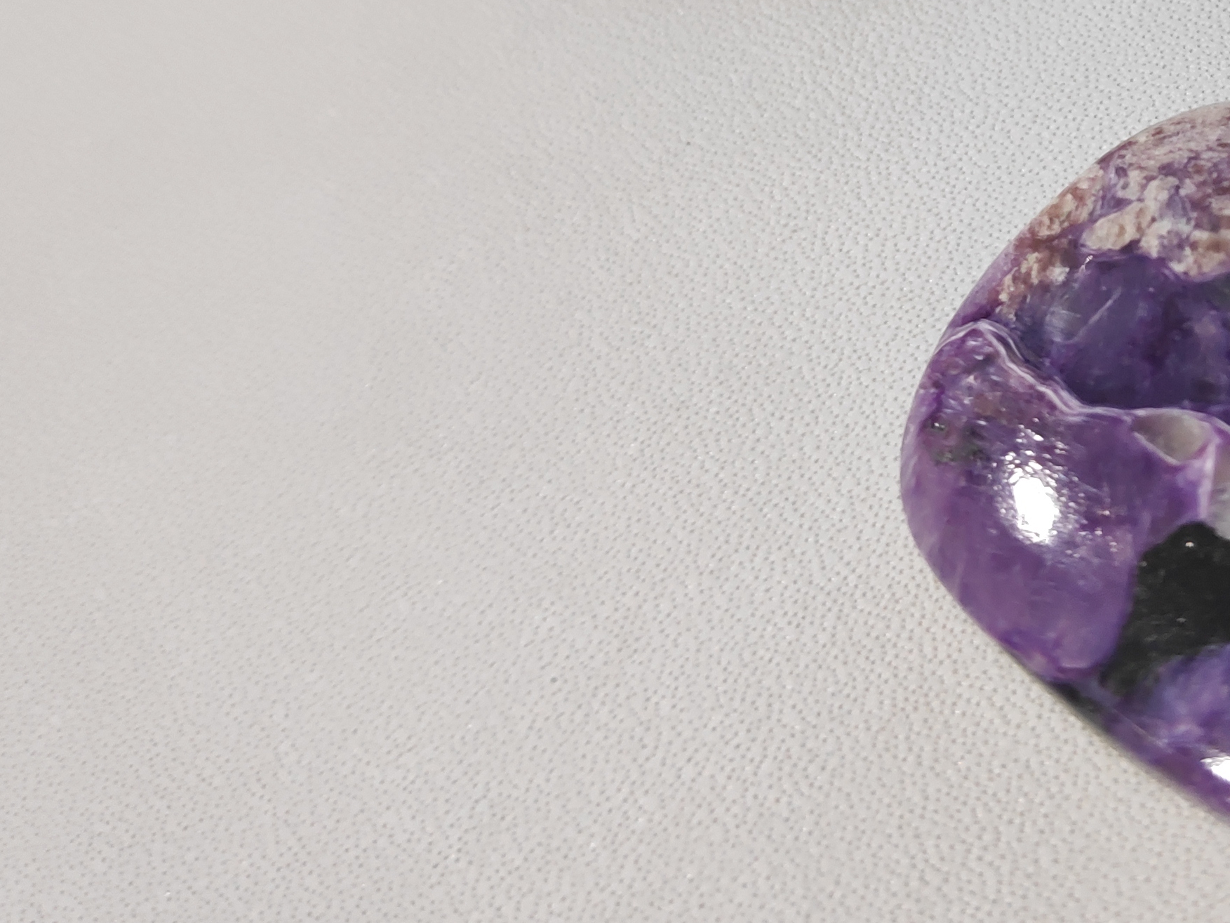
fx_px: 1635
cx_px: 1240
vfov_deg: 29.4
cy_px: 1
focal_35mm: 46
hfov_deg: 36.8
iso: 622
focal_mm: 3.94
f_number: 1.9
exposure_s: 1/50
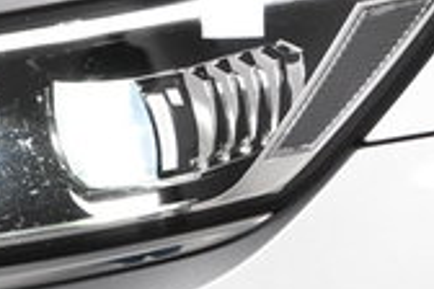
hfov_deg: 6.4
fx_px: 3857
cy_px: 435
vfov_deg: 4.3
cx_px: 88
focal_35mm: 320
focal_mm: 28
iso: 1600
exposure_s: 1/125
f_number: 5.6
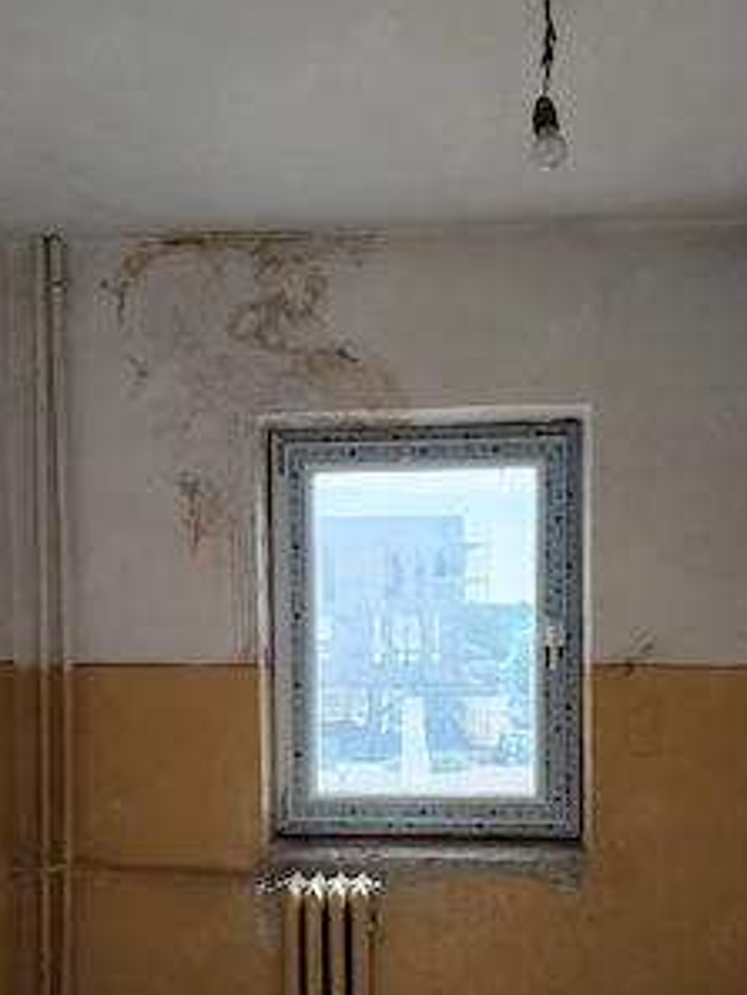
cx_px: 355
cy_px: 653
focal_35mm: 39
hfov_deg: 36.8
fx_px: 1121
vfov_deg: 47.2
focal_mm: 3.96
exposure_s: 1/127
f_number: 1.8
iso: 50
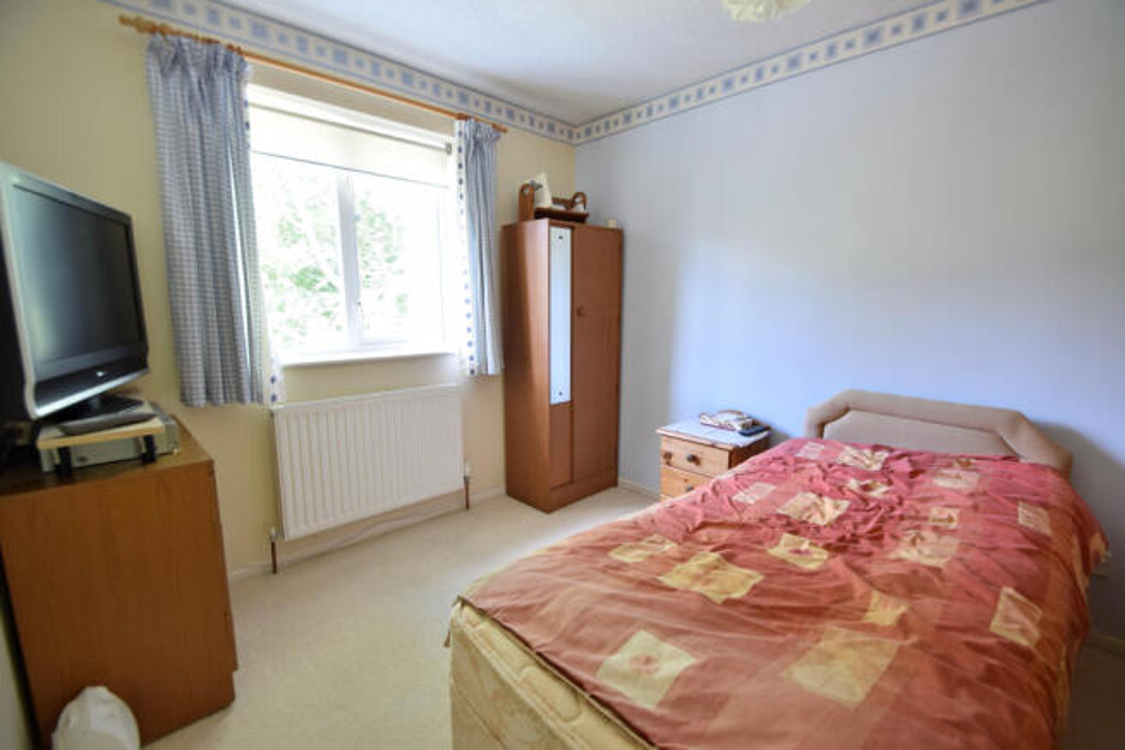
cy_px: 375
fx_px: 469
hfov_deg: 100.4
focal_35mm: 15
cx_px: 562
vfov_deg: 77.4
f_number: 5
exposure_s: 1/15
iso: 400
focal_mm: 10
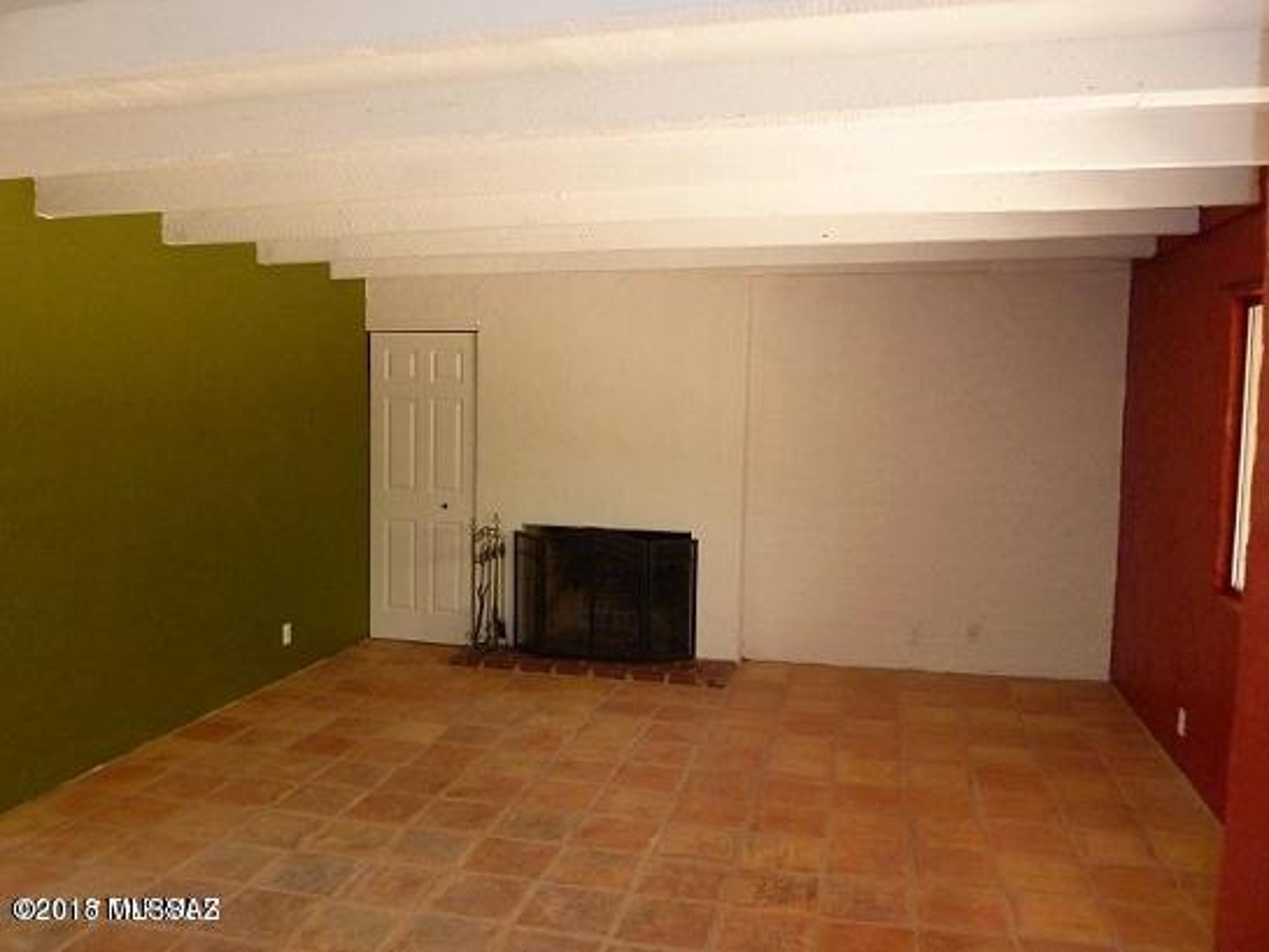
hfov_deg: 63.4
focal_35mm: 28
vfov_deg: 49.8
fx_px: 1027
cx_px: 634
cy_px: 476
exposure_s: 1/30
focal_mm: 5
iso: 400
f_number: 3.3
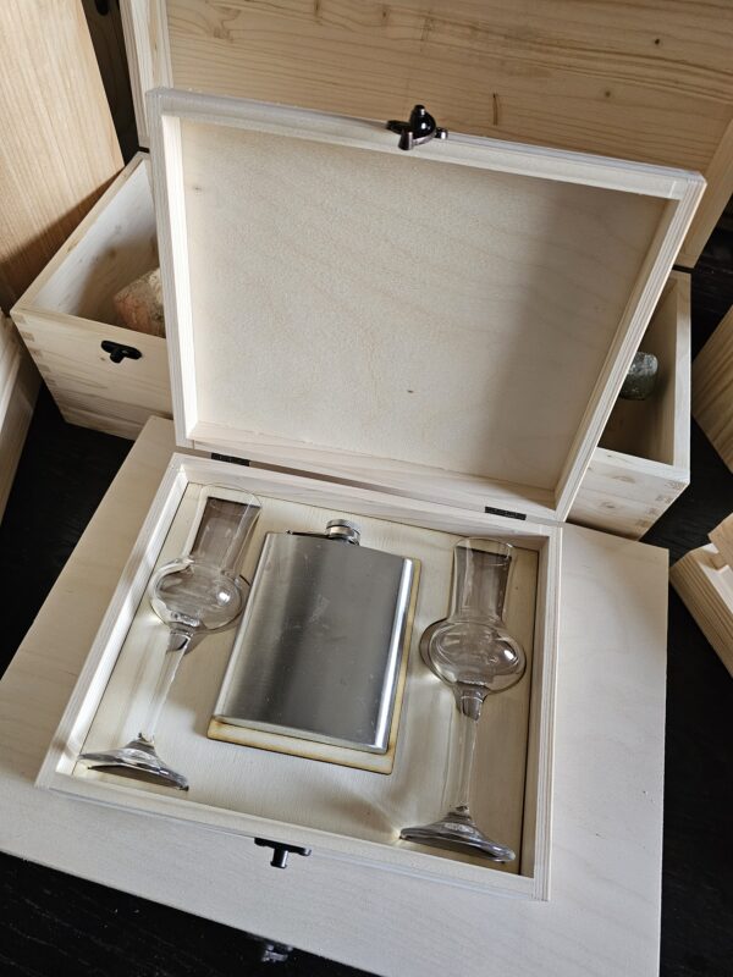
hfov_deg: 58.9
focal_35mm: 23
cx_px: 366
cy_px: 488
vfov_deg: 73.9
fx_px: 649
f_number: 1.7
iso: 800
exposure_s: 1/142
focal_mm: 6.3
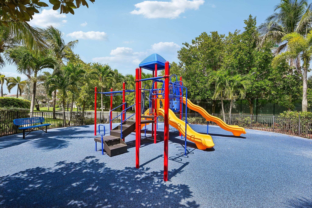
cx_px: 156
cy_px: 104
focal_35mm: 18
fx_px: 152
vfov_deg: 68.9
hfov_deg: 91.6
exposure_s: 1/500
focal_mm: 17.5
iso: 800
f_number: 13
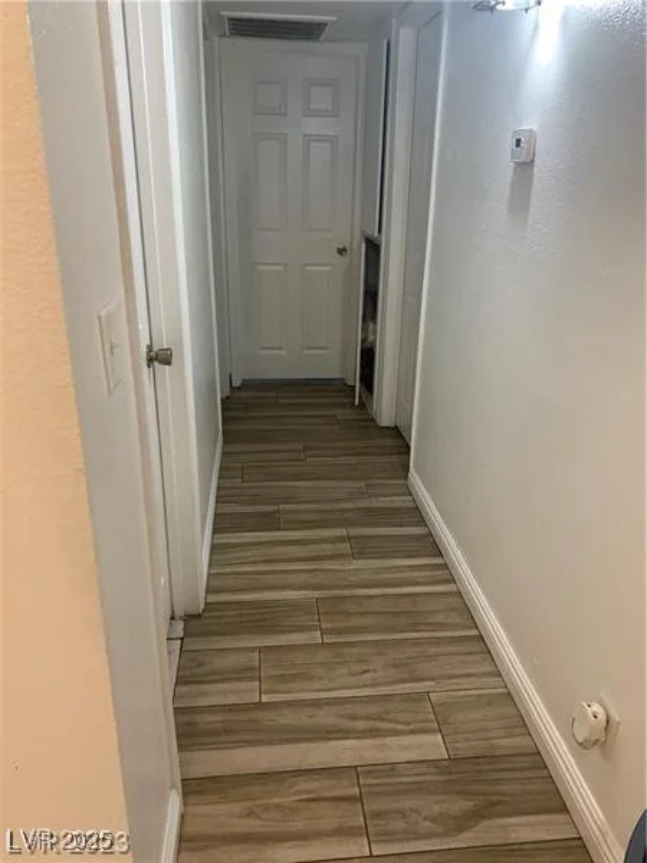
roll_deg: -1.6
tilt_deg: -18.4
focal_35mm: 26
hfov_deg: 53.1
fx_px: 648
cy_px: 432
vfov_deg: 67.3
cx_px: 324
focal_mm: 4.25
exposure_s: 1/60
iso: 125
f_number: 1.8
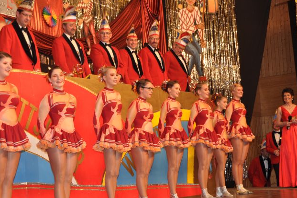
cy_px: 101
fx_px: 602
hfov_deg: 27.7
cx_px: 141
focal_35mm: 73
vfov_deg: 18.6
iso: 400
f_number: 4.2
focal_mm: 42
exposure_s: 1/80
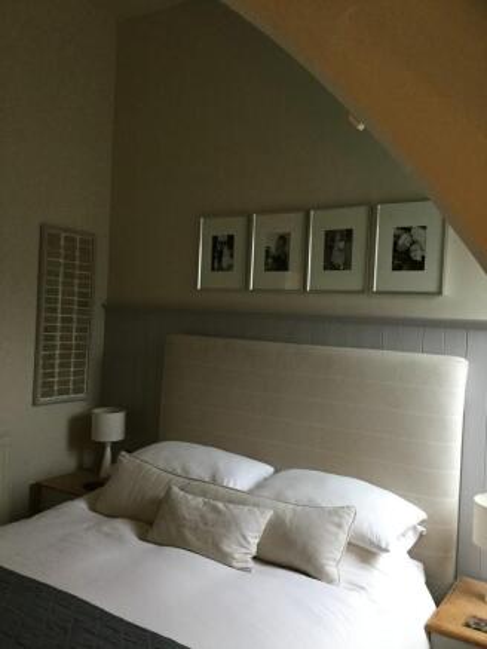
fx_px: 581
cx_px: 244
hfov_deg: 45.5
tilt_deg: -0.6
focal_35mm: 31
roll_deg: -2.7
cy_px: 324
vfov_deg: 58.3
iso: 200
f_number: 2.4
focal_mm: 3.3
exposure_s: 1/33
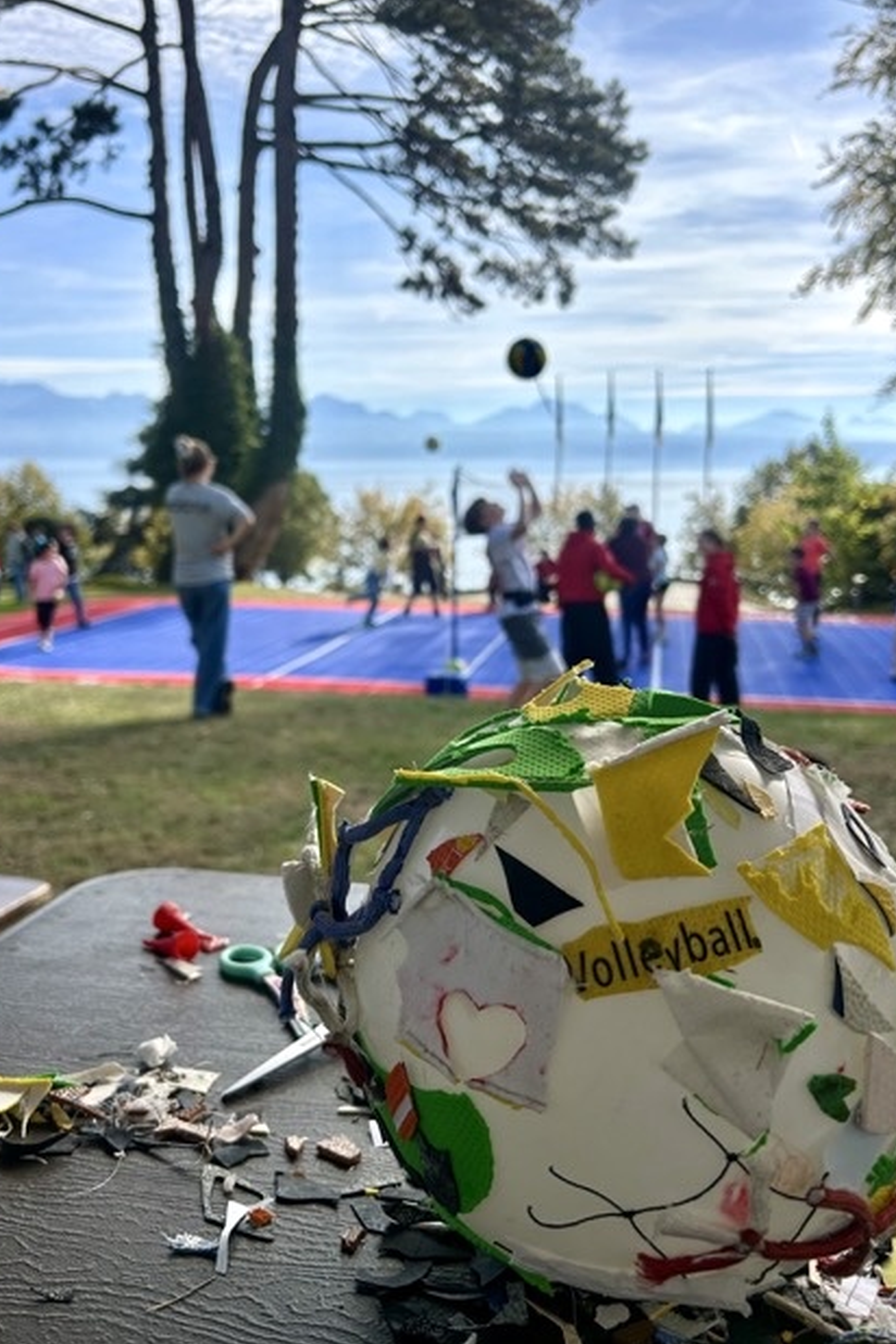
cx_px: 455
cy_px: 657
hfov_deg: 46.4
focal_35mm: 28
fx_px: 1045
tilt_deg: -9.3
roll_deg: -0.3
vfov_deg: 65.5
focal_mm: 5.7
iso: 50
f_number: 1.5
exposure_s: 1/4831
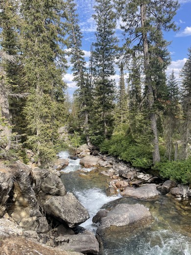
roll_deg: +0.7
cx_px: 96
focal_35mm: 26
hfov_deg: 53.1
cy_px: 128
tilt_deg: -7.0
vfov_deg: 67.3
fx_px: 191
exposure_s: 1/801
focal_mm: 4.2
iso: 32
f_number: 1.6
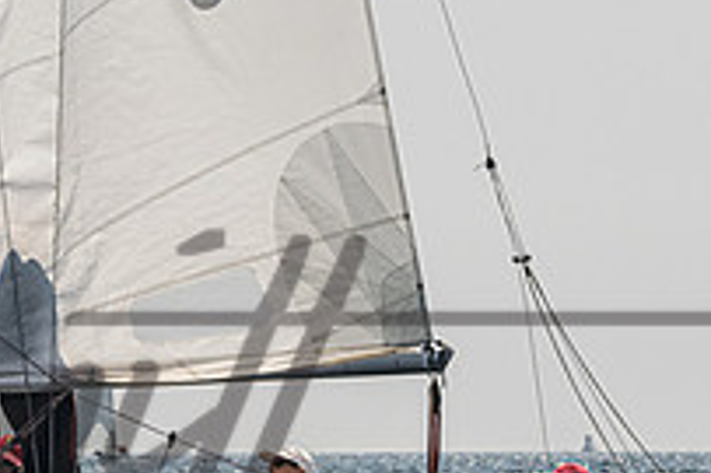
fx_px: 7104
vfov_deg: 3.8
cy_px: 270
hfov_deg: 5.7
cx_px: 37
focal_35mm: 360
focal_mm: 105
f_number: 10
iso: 1250
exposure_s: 1/4000
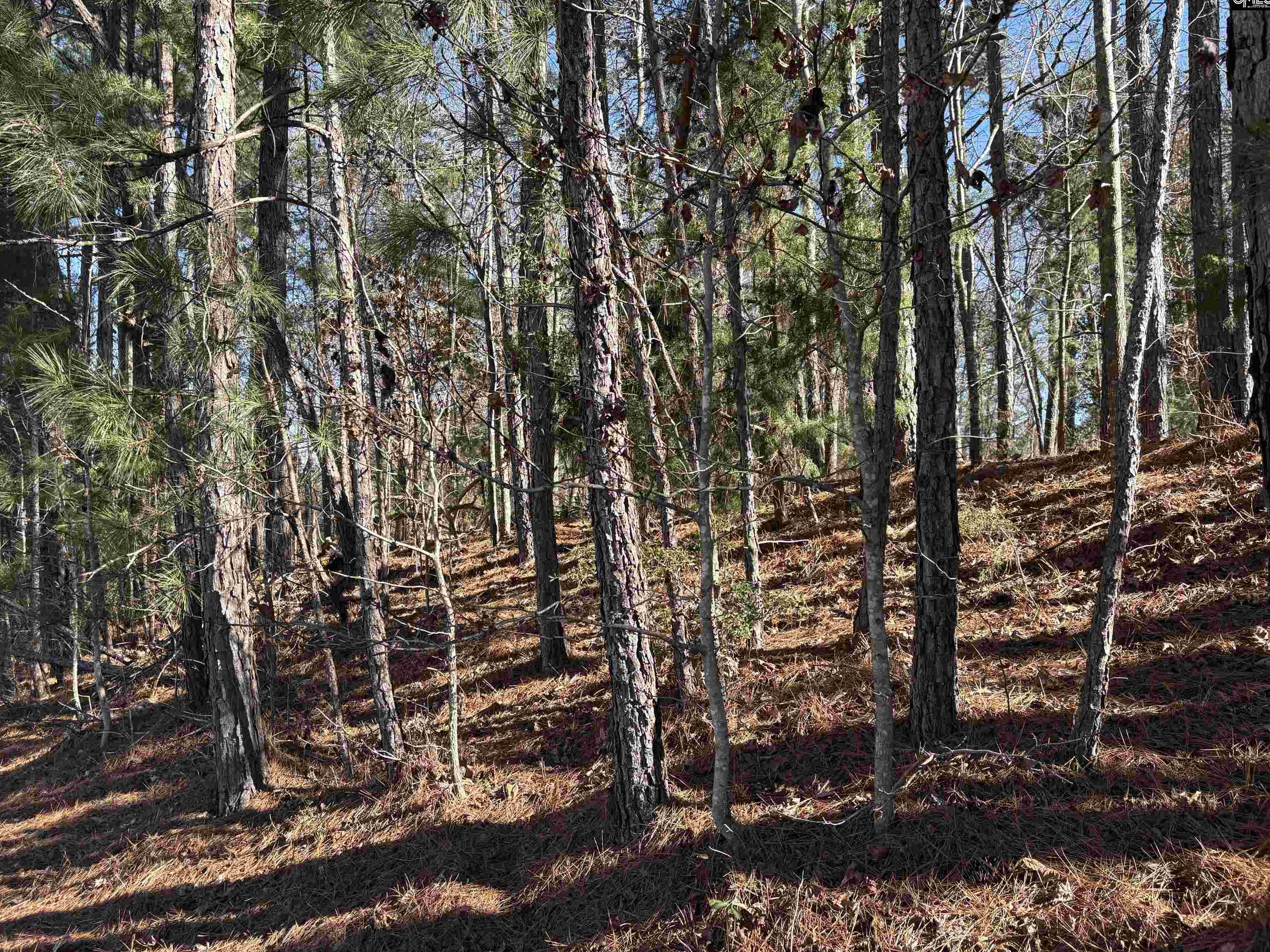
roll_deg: -1.5
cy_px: 483
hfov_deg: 65.3
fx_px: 991
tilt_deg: +2.8
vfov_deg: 51.4
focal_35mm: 27
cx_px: 614
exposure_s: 1/478
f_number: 1.6
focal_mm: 5.96
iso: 50
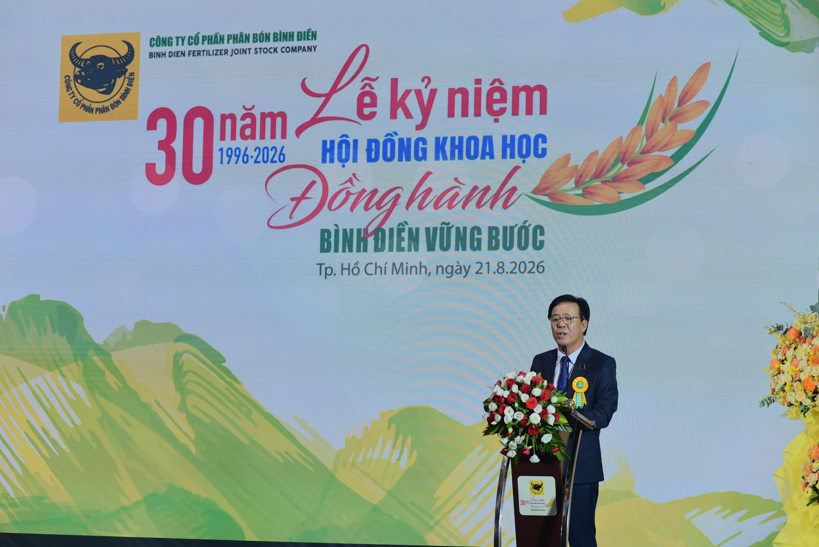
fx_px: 2731
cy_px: 274
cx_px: 410
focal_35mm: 120
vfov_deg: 11.4
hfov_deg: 17.1
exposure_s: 1/320
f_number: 4.5
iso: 320
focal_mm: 120
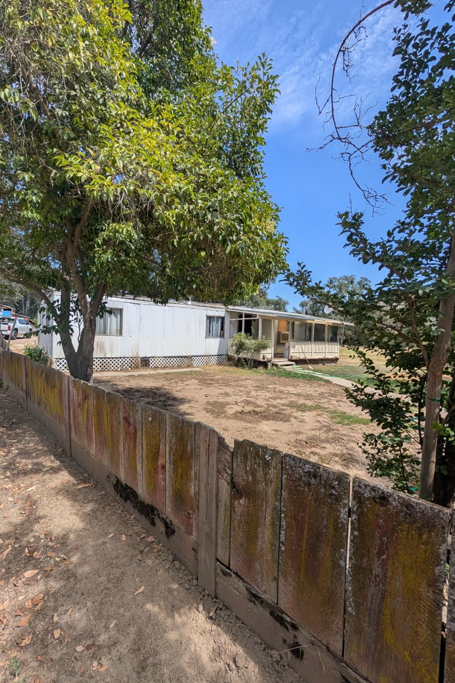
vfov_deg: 108.3
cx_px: 209
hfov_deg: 85.3
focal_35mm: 13
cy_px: 339
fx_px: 246
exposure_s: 1/2088
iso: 56
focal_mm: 2.02
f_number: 1.7
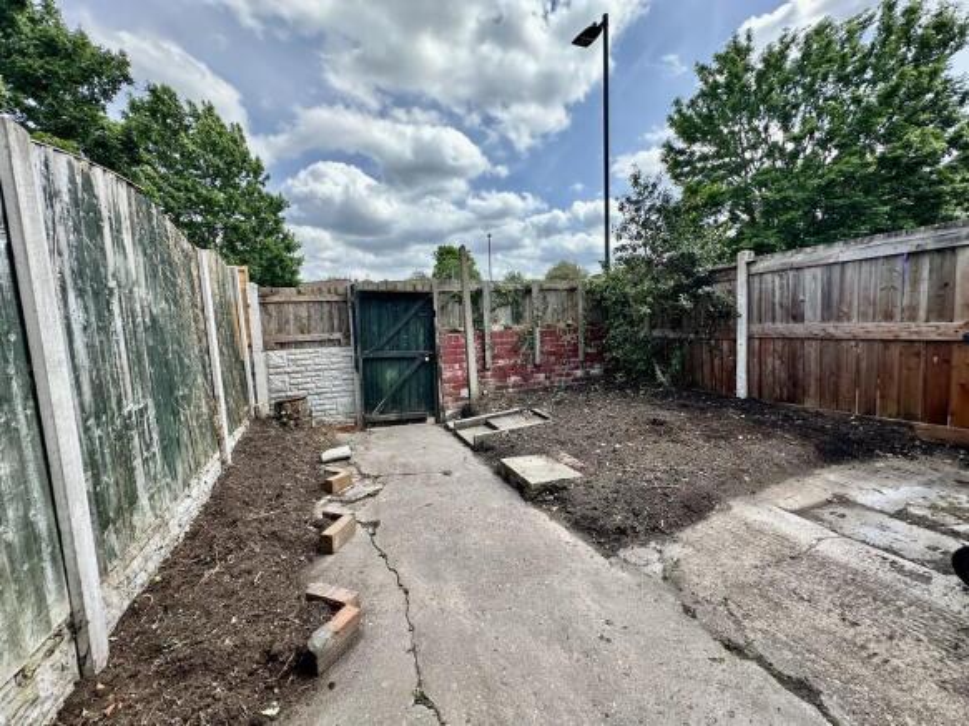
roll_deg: +1.8
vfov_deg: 85.7
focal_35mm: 14
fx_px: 392
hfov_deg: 102.1
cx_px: 484
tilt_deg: -5.9
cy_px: 363
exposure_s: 1/626
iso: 40
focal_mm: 2.22
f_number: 2.2
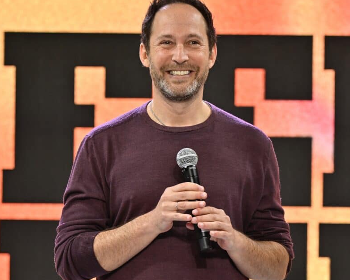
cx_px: 181
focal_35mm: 240
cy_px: 134
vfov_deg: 6.4
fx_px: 2486
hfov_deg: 8.1
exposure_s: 1/320
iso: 400
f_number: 4
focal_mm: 195
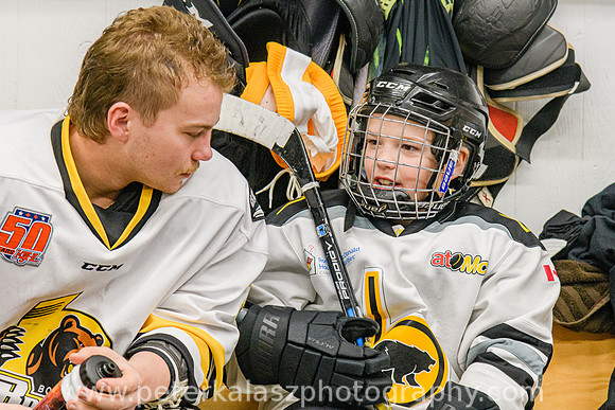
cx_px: 382
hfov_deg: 13.7
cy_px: 155
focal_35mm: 149
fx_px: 2549
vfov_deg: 9.2
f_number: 5.6
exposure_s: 1/200
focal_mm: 120
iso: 3200
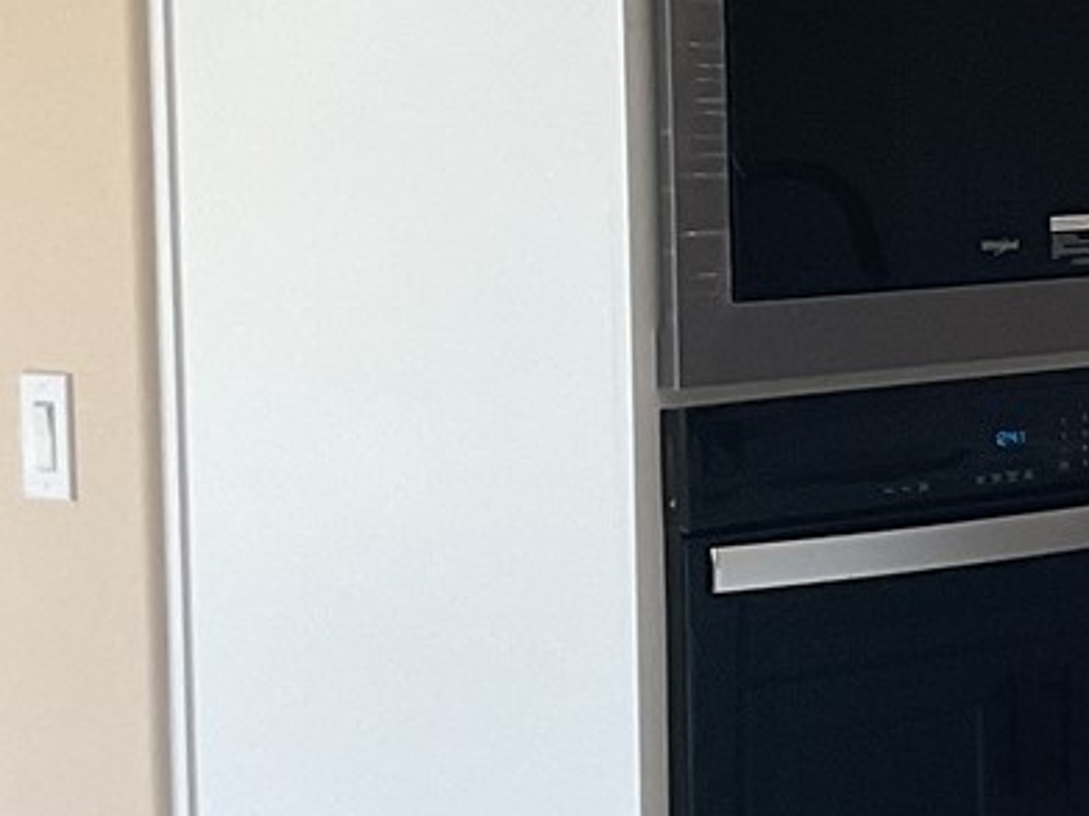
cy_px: 217
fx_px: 4780
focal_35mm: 152
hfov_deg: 12.0
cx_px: 1961
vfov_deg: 9.7
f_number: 1.8
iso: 40
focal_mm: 3
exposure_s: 1/120
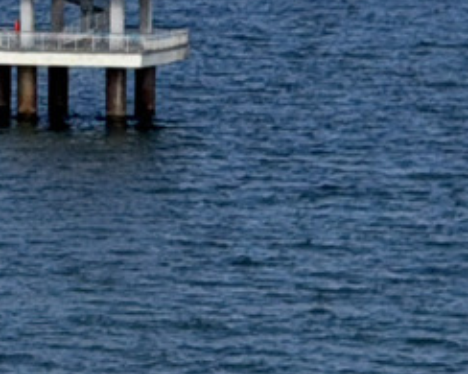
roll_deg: +0.0
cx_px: 48
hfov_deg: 5.0
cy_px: -77
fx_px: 5317
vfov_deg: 4.0
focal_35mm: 384
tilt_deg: -1.0
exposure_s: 1/5587
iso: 64
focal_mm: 6.76
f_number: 1.78
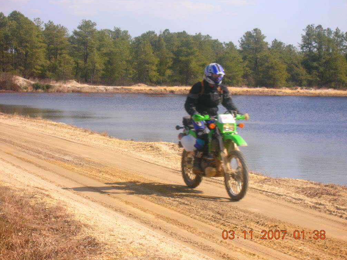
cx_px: 171
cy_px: 130
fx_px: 1042
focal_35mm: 104
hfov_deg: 18.9
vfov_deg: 14.2
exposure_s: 1/99.5
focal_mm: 17.1
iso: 50
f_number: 8.2
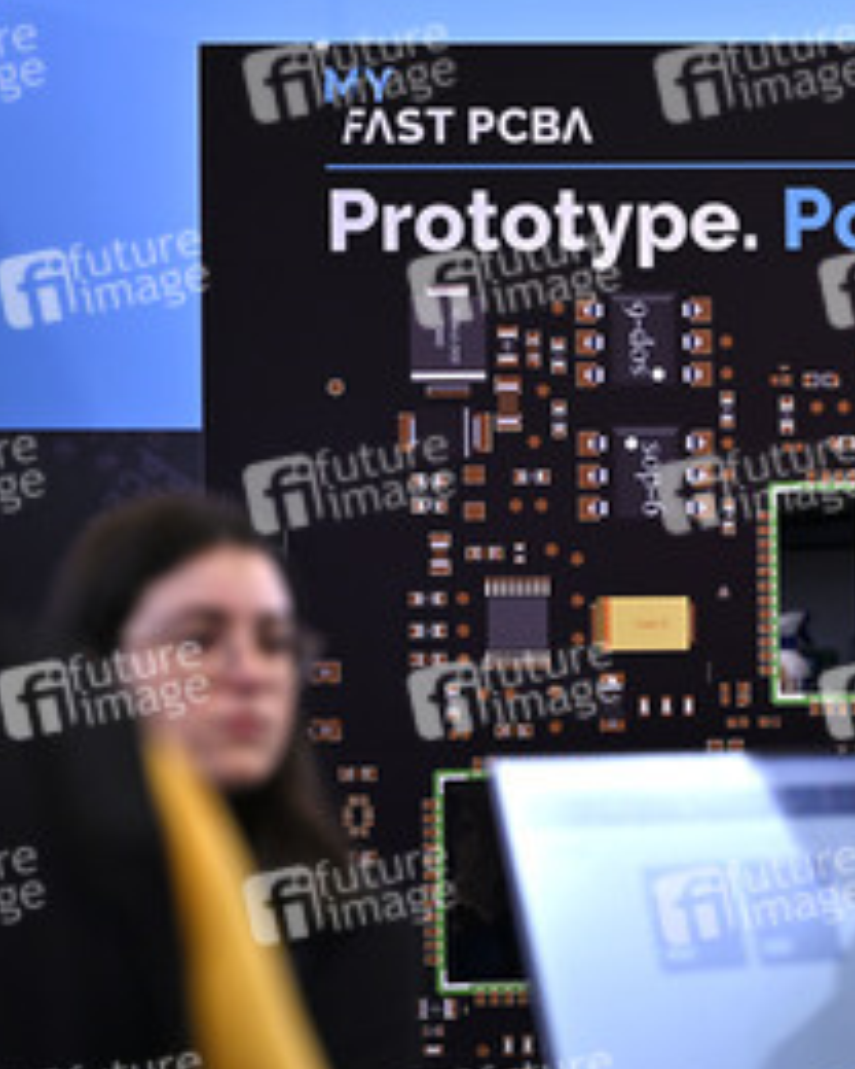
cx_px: 816
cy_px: 588
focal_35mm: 195
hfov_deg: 7.9
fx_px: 6168
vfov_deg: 9.9
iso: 320
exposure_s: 1/250
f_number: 2.8
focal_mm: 120
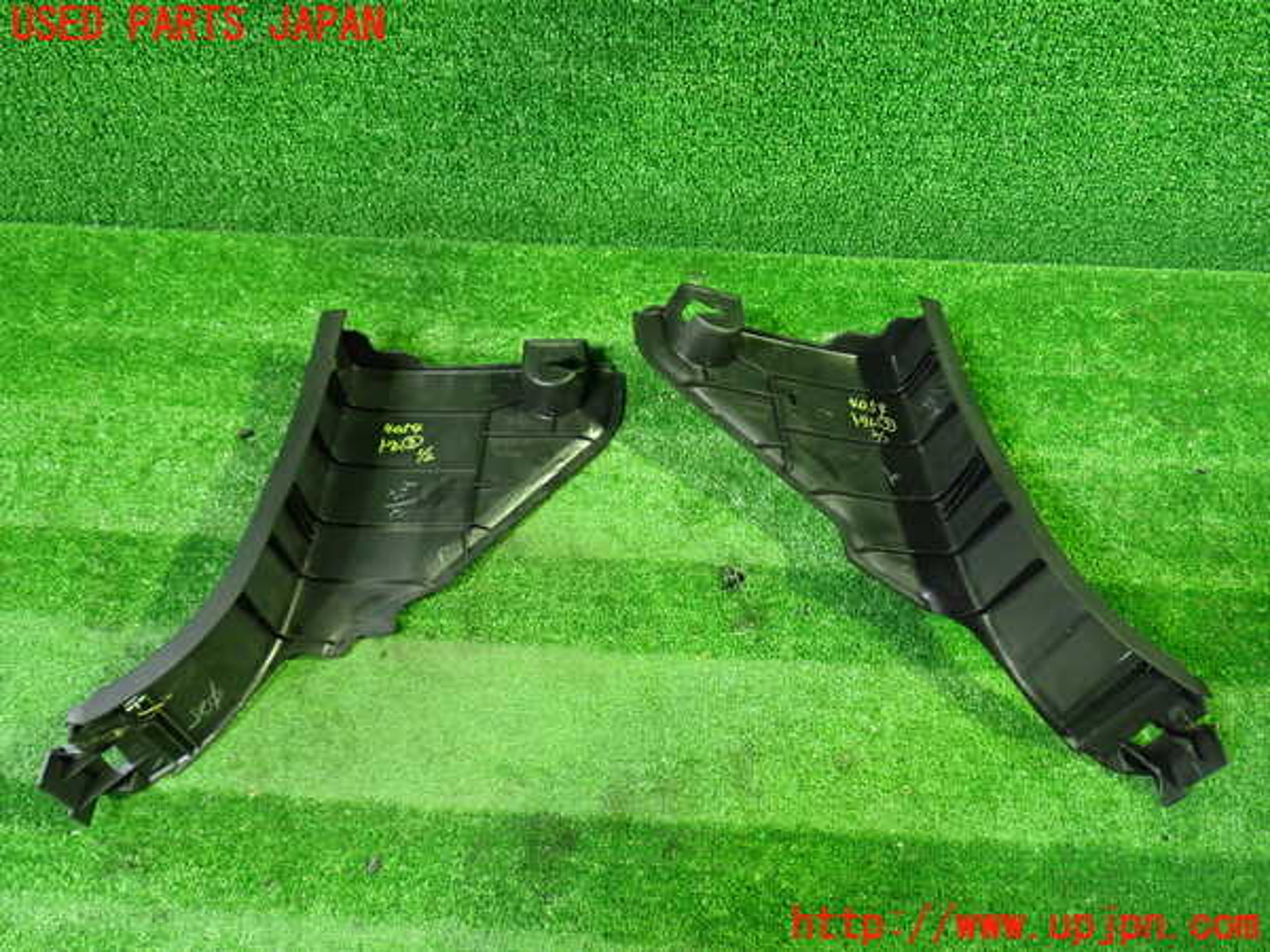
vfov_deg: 46.8
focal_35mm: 30
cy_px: 476
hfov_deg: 60.0
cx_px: 635
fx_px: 1101
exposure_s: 1/30
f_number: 2.3
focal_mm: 5.4
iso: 640
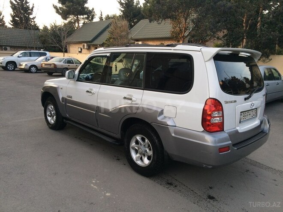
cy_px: 106
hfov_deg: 61.7
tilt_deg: -10.6
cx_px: 142
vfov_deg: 48.2
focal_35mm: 29
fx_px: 237
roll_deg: -0.4
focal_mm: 4.15
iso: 50
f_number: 2.2
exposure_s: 1/100
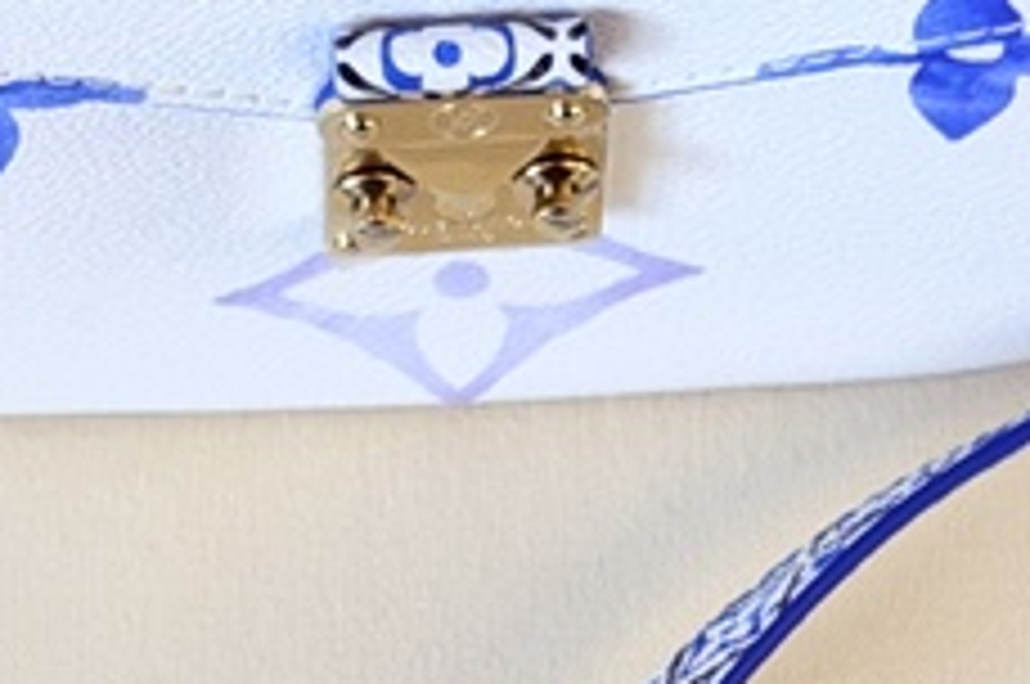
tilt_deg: -72.0
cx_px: 360
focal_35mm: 220
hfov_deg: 9.4
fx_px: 6286
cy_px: 1440
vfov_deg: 6.0
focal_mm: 6.76
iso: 64
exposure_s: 1/100
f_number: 1.78
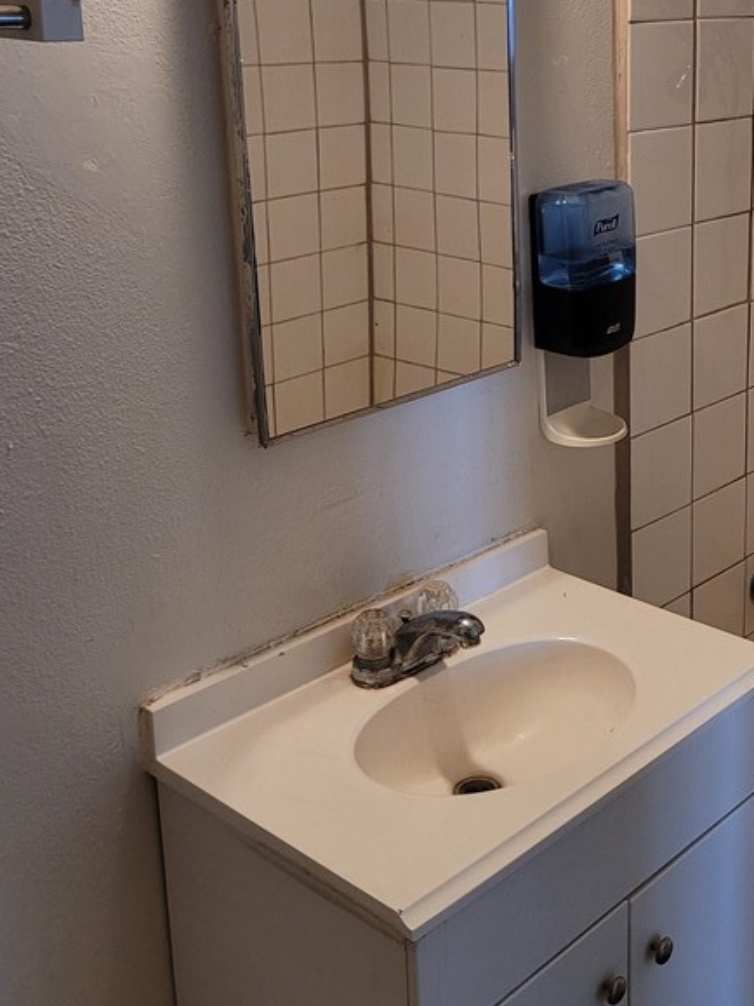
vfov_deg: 40.7
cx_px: 625
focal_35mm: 46
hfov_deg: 30.6
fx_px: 1336
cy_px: 327
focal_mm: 5.4
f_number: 1.8
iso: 160
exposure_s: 1/60
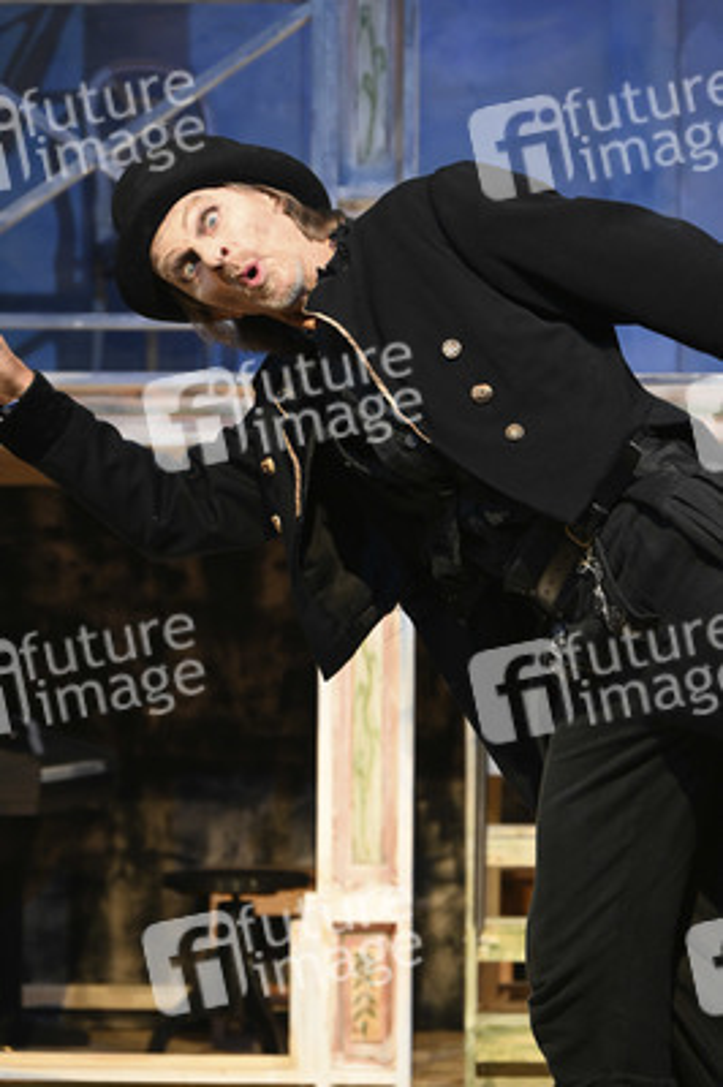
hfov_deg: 10.9
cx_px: 362
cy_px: 544
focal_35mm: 125
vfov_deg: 16.4
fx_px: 3772
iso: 4000
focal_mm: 125
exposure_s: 1/200
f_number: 6.3
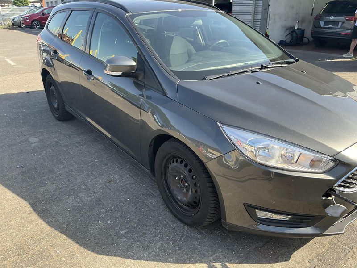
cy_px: 134
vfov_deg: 49.7
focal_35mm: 28
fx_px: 289
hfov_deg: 63.4
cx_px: 178
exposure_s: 1/342
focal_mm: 3
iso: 25
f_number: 1.8
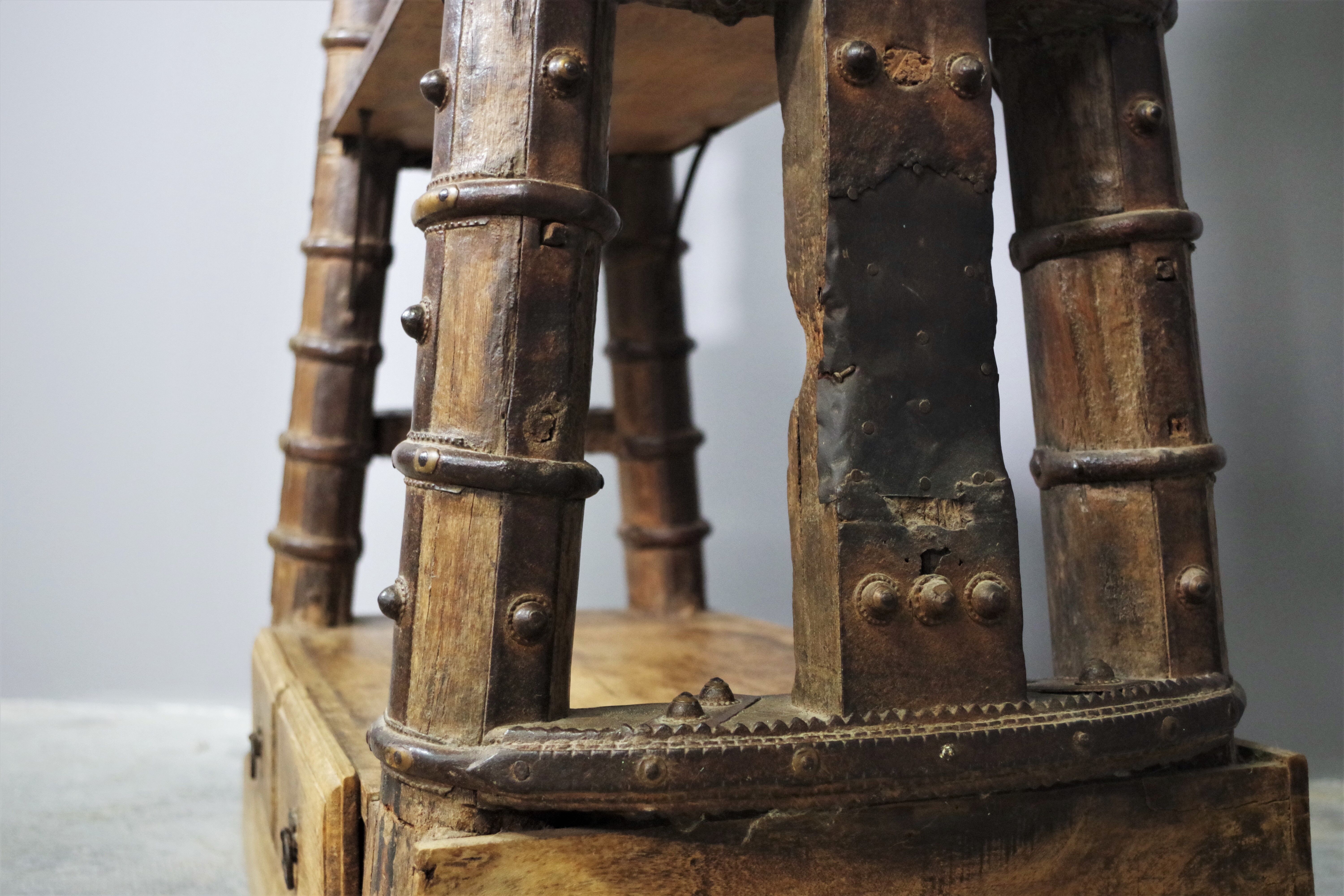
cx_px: 672
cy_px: 448
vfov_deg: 29.2
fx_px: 1717
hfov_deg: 42.7
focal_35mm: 46
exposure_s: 1/60
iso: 1600
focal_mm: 30.63
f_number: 4
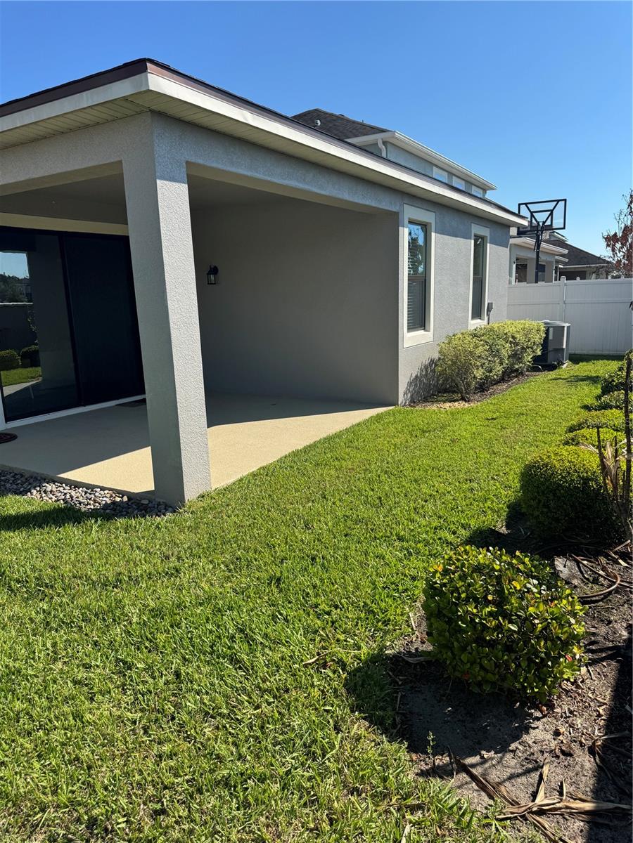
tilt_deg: -12.4
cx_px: 316
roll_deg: +1.5
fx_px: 585
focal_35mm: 24
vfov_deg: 71.6
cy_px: 422
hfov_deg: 56.8
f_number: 1.78
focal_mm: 6.76
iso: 80
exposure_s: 1/4049
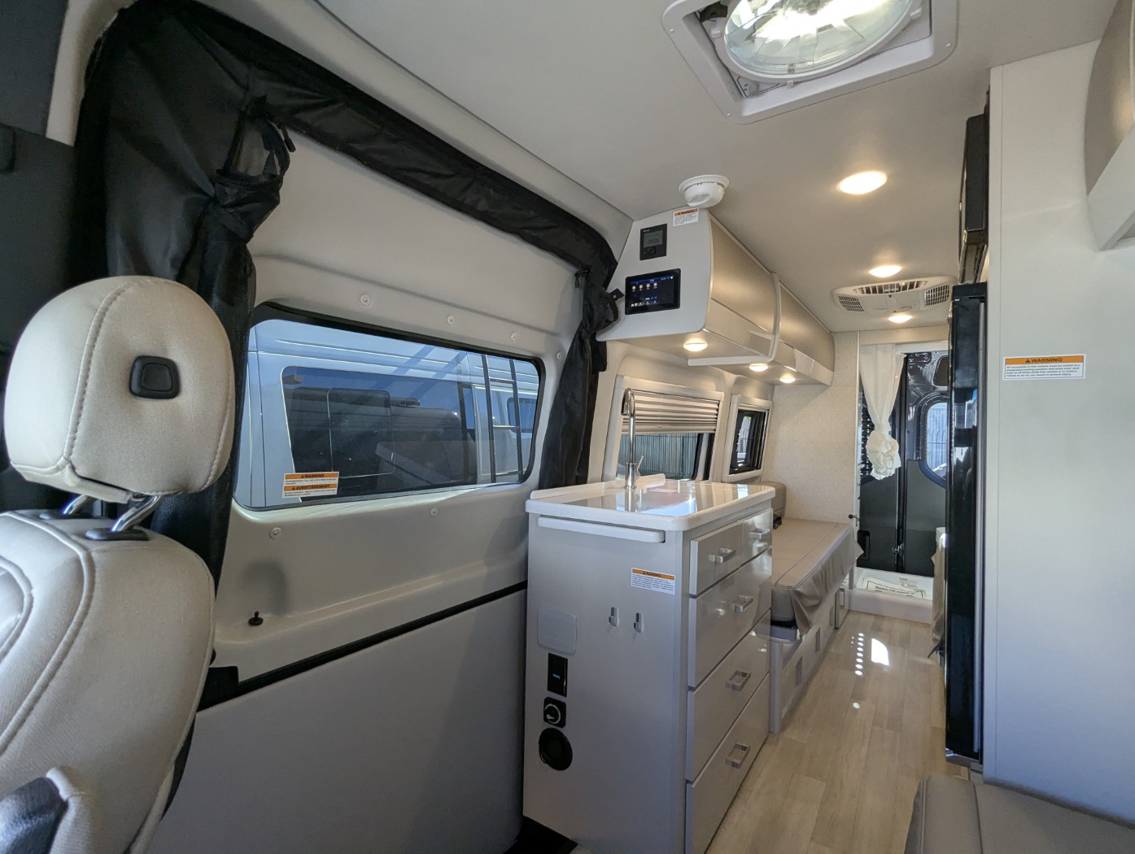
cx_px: 568
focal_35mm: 16
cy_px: 427
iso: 225
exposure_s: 1/226
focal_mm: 2.35
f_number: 2.2
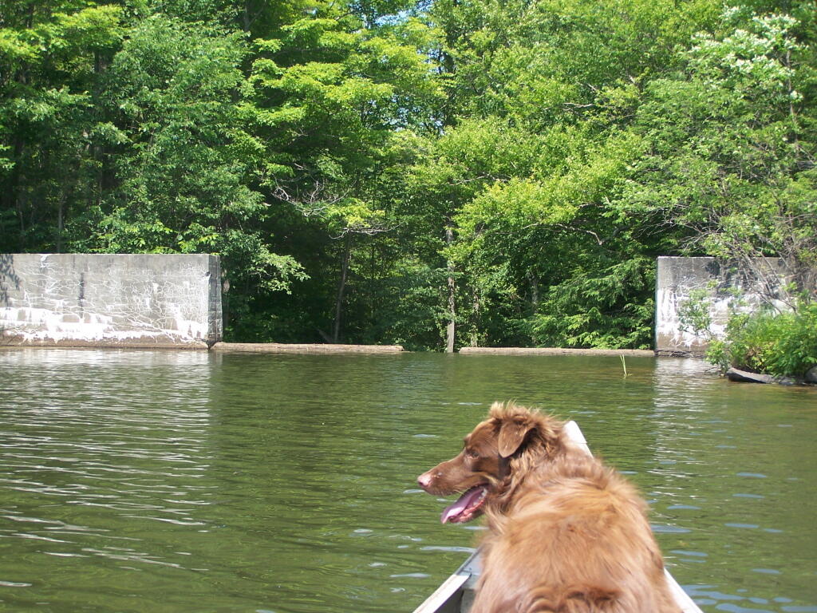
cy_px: 306
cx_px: 408
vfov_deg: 24.8
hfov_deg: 32.7
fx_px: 1393
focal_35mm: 59
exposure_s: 1/400
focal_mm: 9.8
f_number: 3.1
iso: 80
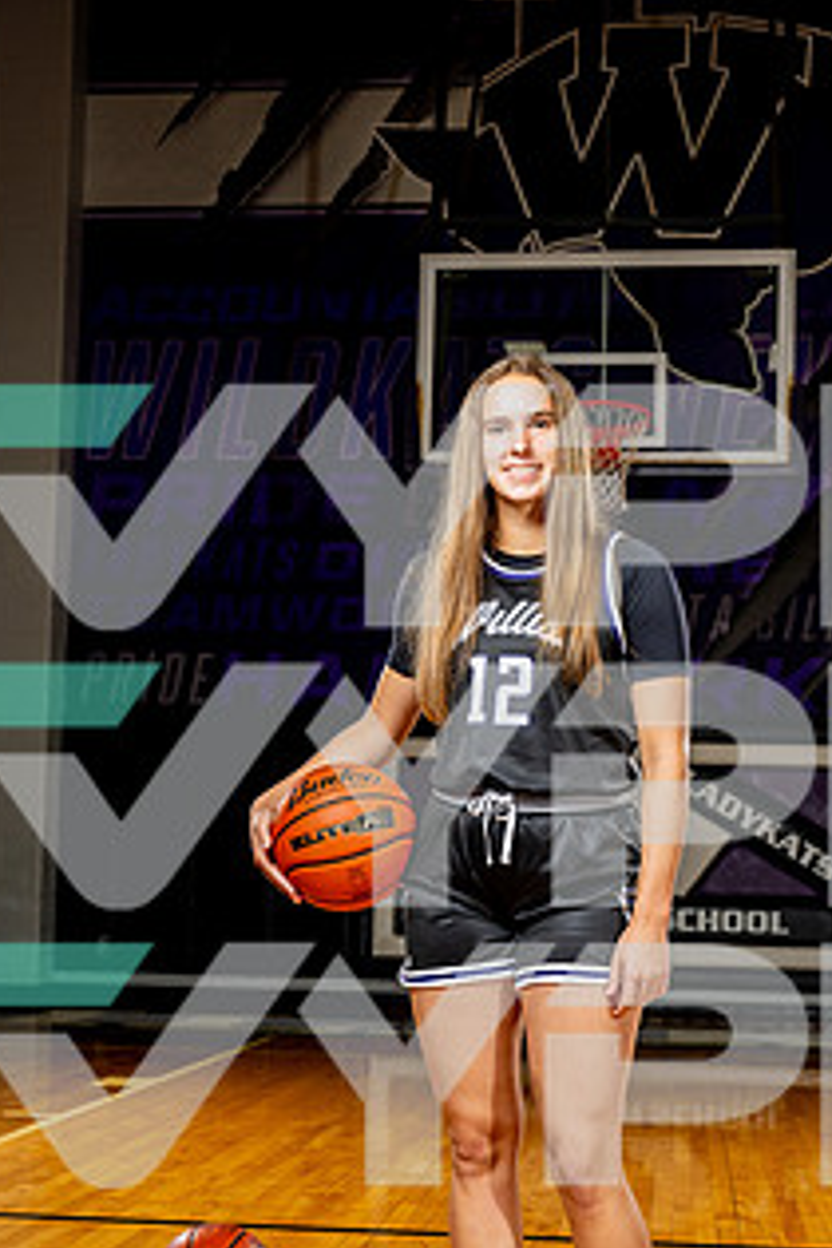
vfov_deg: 39.3
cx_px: 507
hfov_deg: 26.9
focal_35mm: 50
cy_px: 788
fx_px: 1733
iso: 320
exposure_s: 1/250
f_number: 5.6
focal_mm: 35
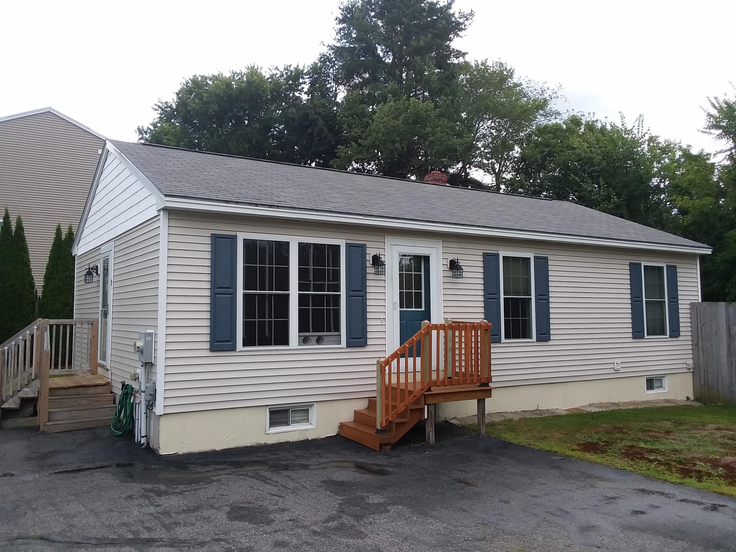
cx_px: 368
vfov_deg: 48.2
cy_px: 276
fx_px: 617
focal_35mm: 29
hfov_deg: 61.7
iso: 40
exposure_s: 1/659
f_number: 1.9
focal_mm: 2.47
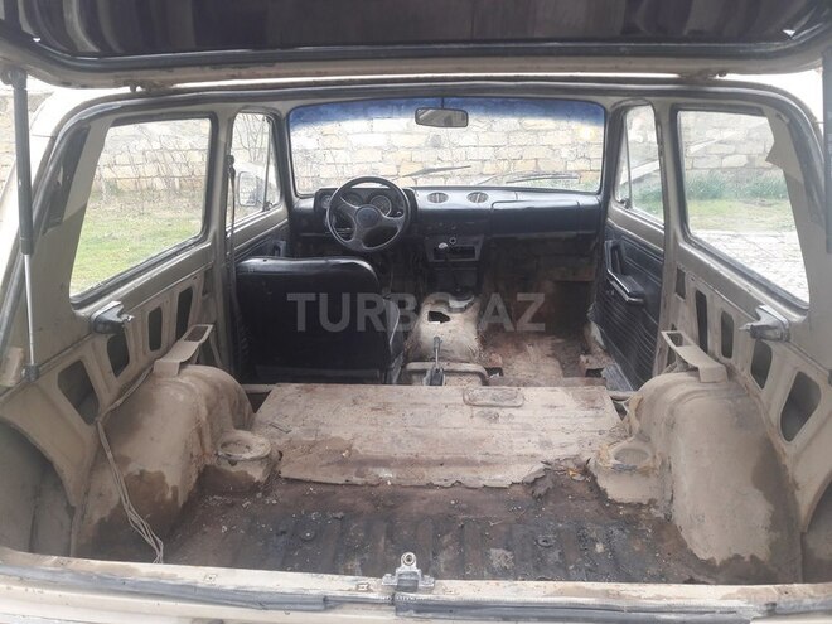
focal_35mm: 28
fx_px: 673
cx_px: 416
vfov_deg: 49.7
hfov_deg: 63.4
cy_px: 312
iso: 50
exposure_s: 1/50
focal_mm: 3.7
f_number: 1.9
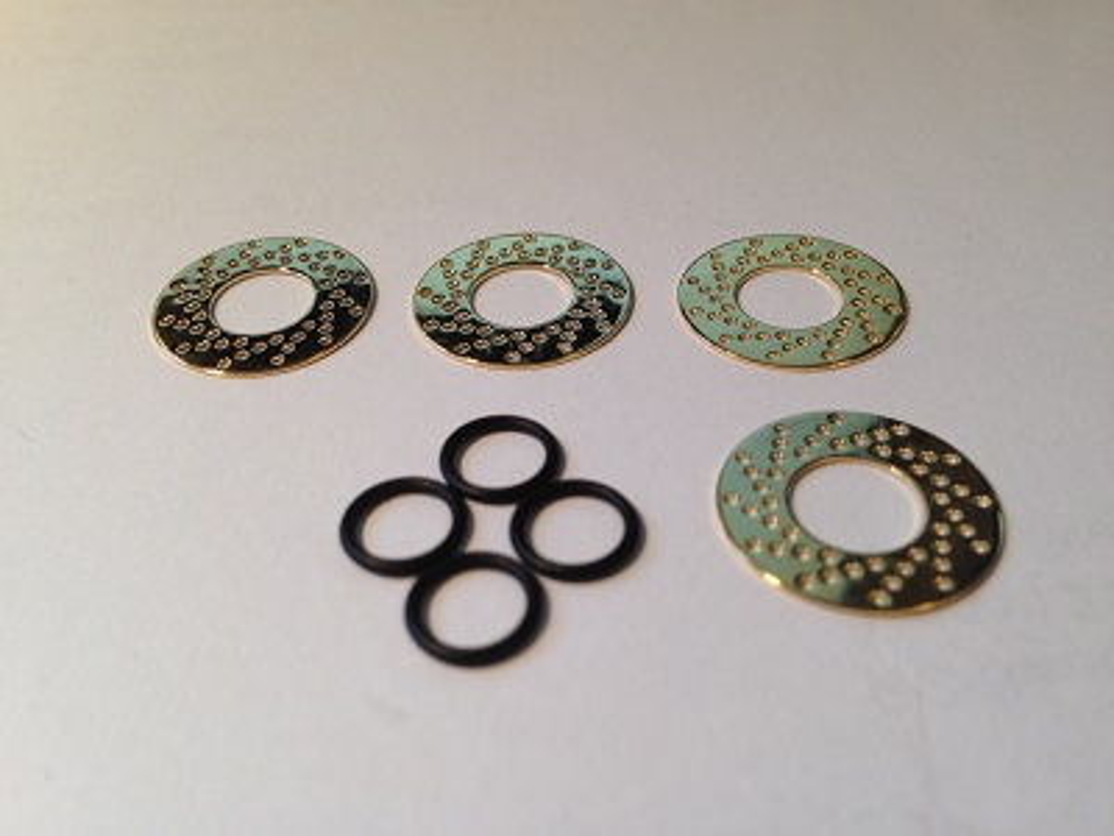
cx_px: 557
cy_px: 418
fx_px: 1062
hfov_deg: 55.4
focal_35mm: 33
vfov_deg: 42.9
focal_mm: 4.12
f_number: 2.4
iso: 50
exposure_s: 1/24
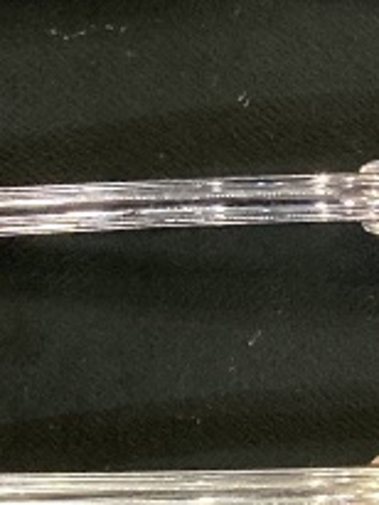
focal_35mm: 164
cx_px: 409
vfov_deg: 12.0
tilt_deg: -83.9
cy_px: 337
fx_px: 2392
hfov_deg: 9.0
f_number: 1.8
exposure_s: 1/50
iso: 200
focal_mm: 3.99
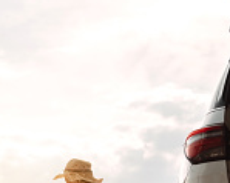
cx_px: -16
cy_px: 227
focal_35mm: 112
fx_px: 762
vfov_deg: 13.3
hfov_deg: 16.7
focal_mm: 35
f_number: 3.5
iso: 125
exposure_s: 1/4000
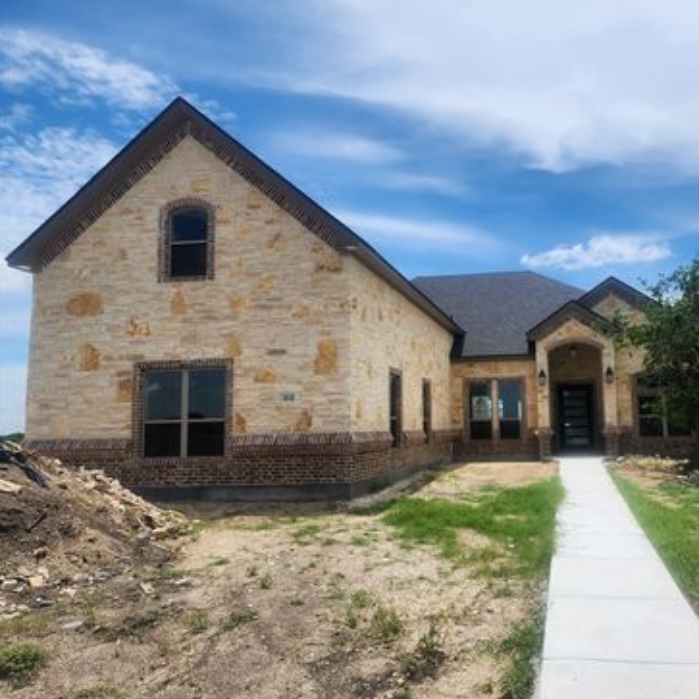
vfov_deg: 57.3
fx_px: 640
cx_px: 478
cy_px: 353
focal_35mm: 28
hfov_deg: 55.8
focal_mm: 6.4
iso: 12
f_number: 1.8
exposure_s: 1/1737
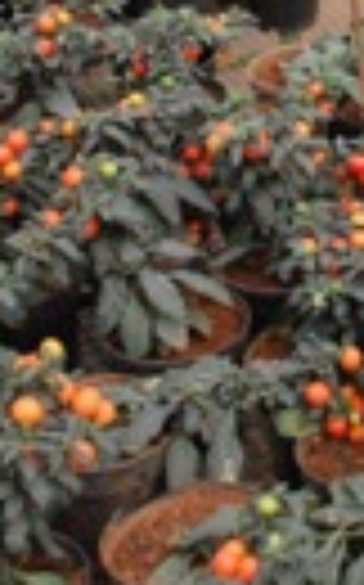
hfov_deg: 11.9
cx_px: 557
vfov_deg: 19.4
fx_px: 1670
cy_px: 45
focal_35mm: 105
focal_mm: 20
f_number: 10
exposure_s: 1/200
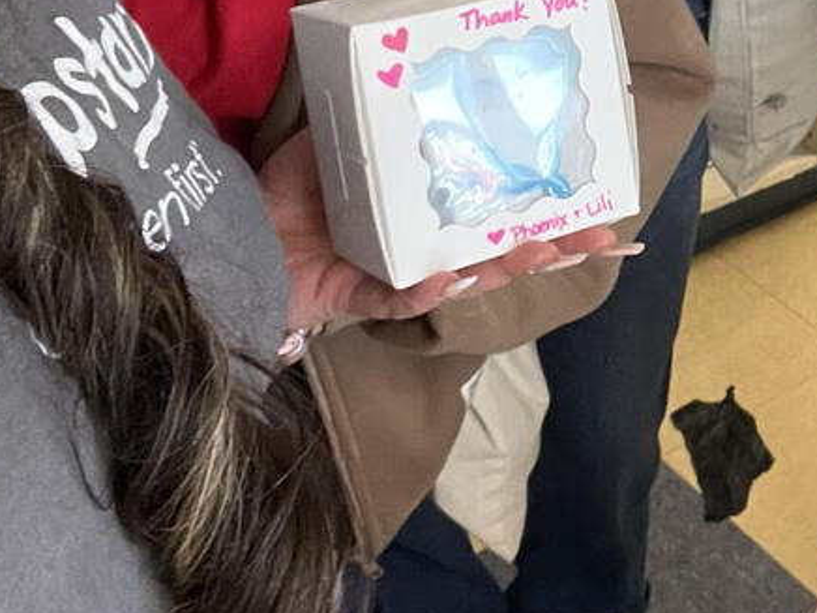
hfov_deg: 23.1
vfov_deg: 18.7
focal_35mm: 76
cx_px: 1025
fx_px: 1794
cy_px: -45
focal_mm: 2.71
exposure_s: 1/60
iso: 320
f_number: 2.2
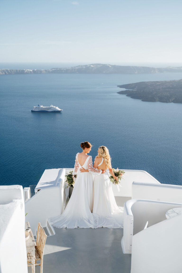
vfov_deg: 44.5
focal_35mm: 44
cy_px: 136
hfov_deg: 30.5
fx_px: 334
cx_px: 91
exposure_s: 1/1600
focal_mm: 44
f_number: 2.8
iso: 100
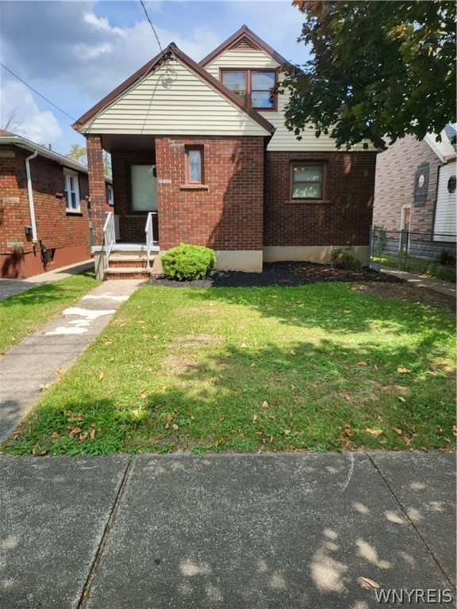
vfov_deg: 71.6
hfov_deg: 56.8
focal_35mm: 24
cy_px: 304
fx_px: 422
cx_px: 228
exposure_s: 1/1376
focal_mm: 5
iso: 40
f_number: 1.8
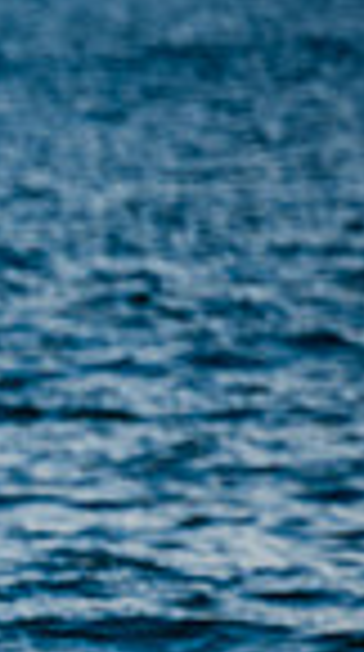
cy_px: 845
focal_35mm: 1114
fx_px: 19216
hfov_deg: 1.1
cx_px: -1059
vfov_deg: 1.9
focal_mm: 200
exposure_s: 1/160
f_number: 6.3
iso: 100
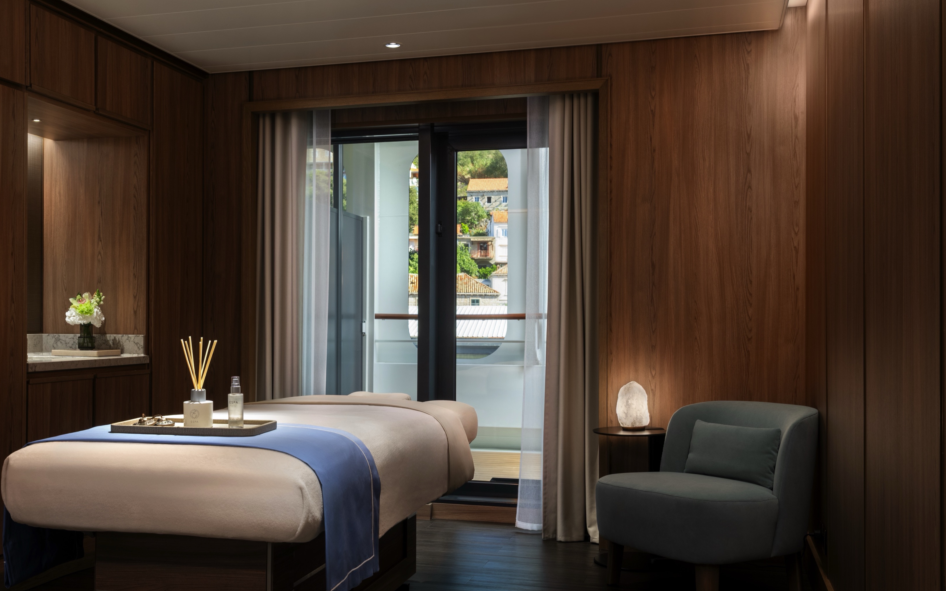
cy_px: 306
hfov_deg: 49.0
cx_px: 378
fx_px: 1031
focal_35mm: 40
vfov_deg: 32.0
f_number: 11
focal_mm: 32
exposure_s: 1
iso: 200
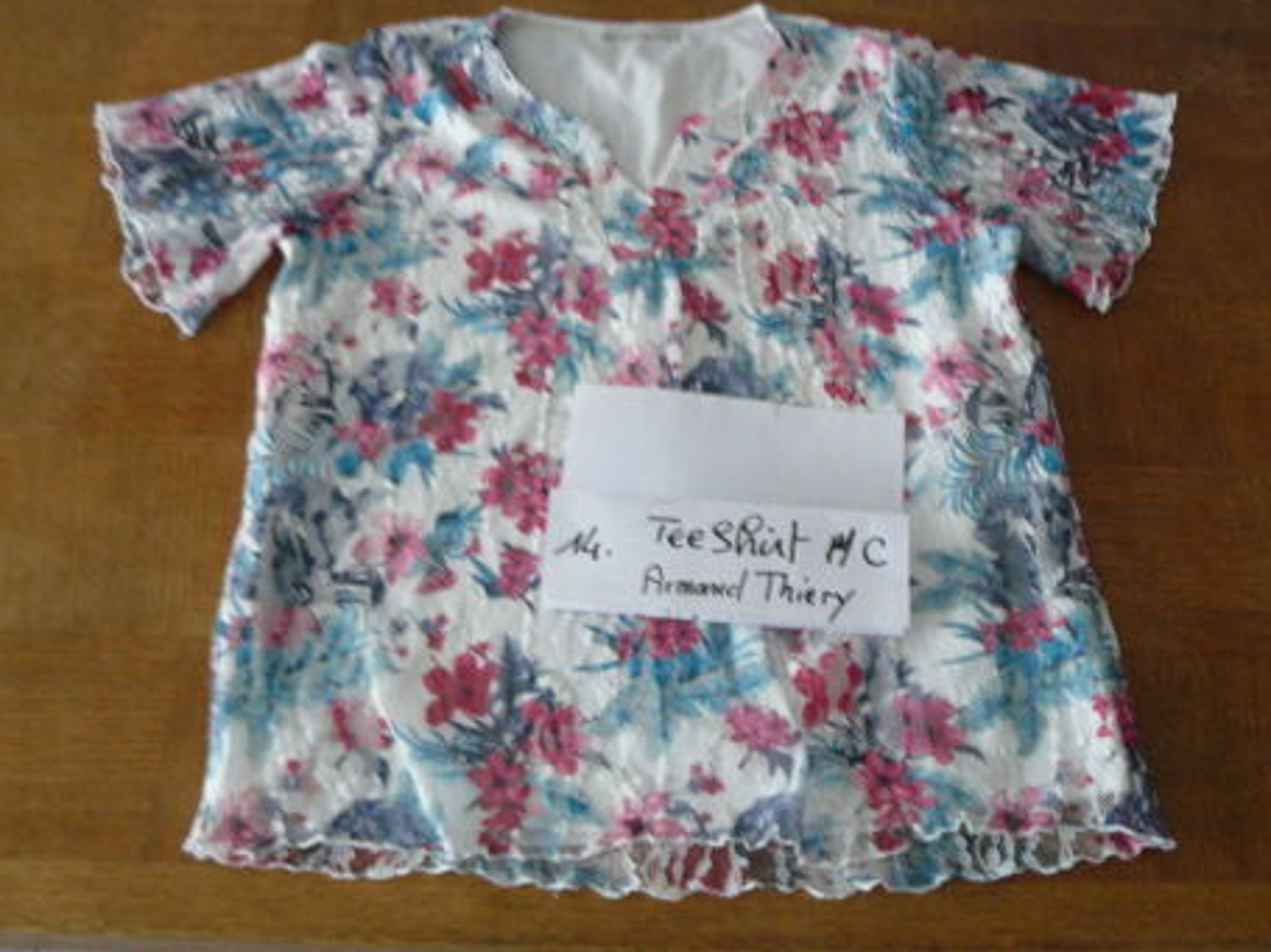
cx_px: 645
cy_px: 463
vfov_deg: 37.7
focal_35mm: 38
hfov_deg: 49.0
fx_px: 1395
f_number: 2.8
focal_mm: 6
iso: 200
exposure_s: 1/6
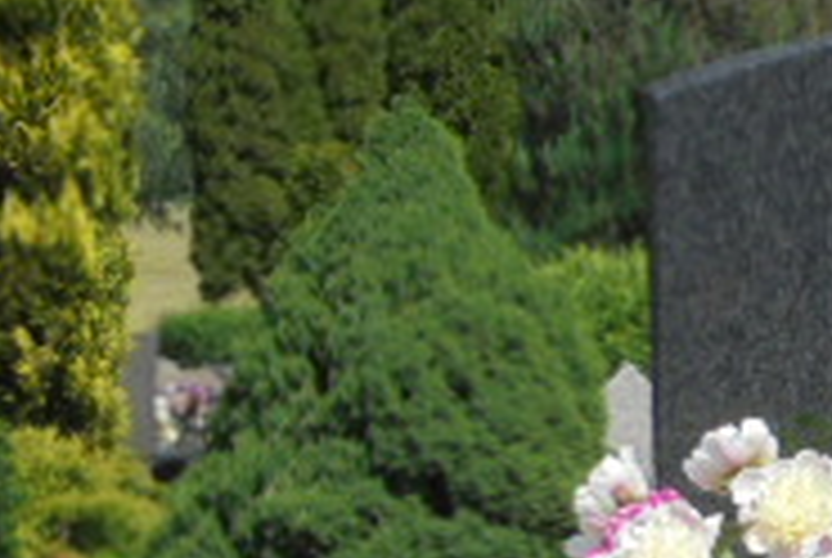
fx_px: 4074
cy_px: 963
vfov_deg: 7.6
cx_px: 1138
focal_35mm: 176
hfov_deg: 11.3
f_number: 4.8
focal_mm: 8.9
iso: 100
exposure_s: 1/640
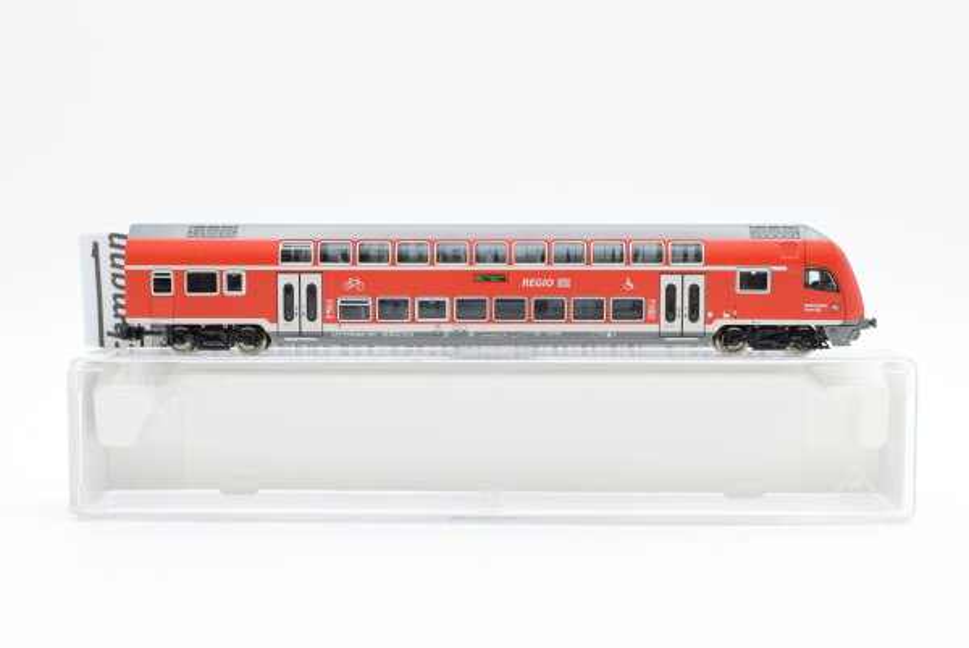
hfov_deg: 37.8
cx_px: 484
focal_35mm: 52
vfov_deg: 25.8
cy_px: 324
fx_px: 1414
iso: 320
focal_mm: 35
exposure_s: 1/125
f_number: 8
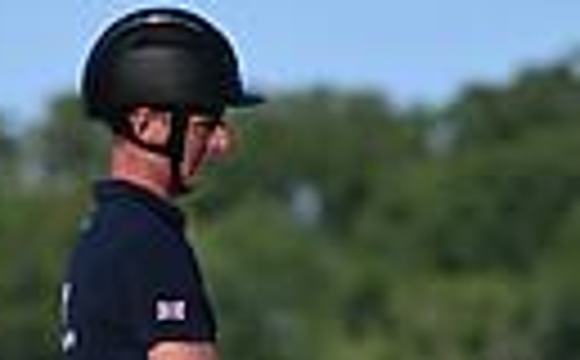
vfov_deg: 1.4
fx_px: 15236
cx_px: 85
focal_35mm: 966
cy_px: 830
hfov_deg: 2.2
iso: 220
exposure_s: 1/1600
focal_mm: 210
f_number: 4.5
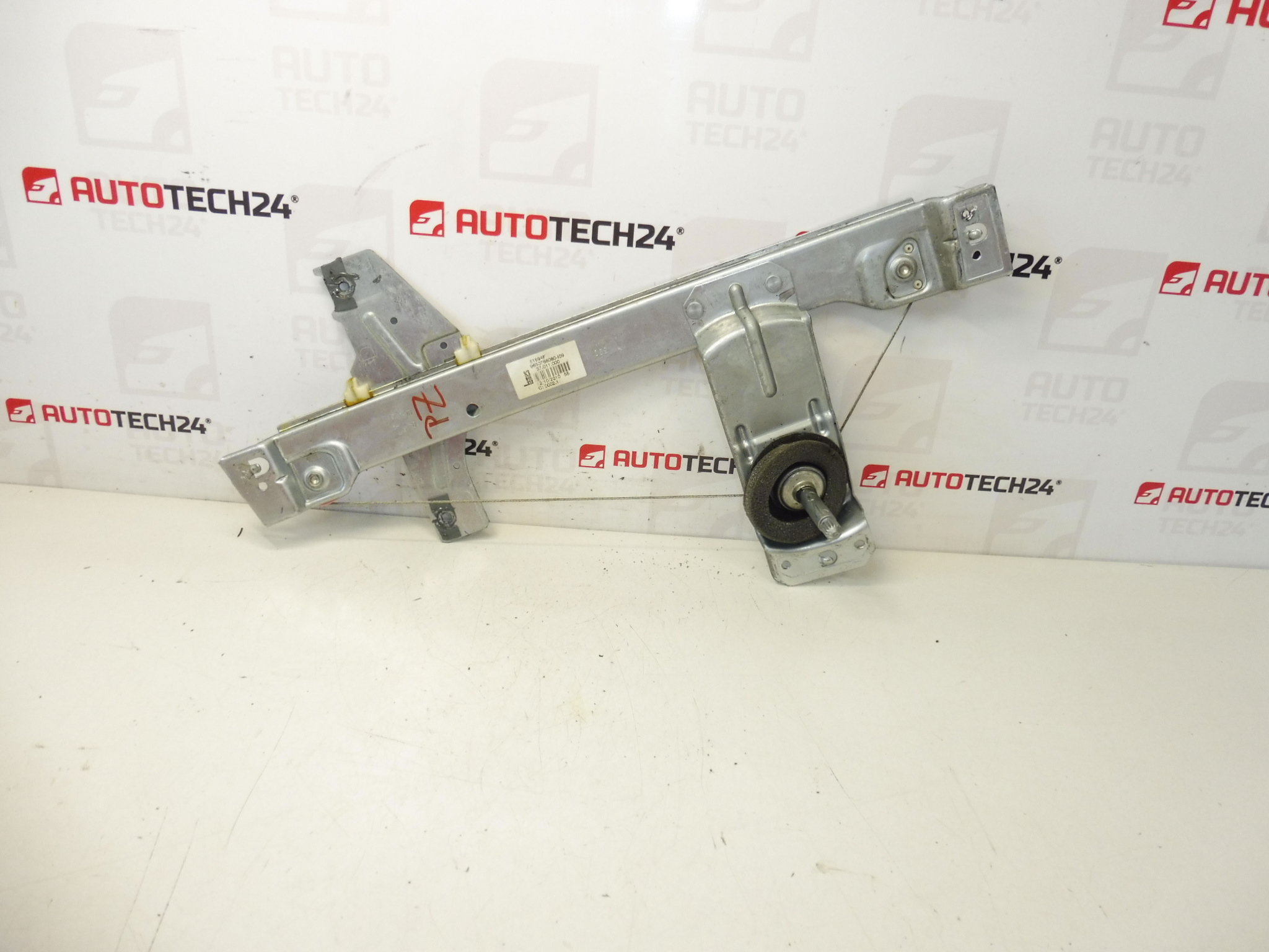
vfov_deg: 56.8
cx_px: 634
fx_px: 880
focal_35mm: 24
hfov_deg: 71.6
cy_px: 476
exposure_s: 1/60
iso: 200
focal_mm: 4.3
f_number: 3.5
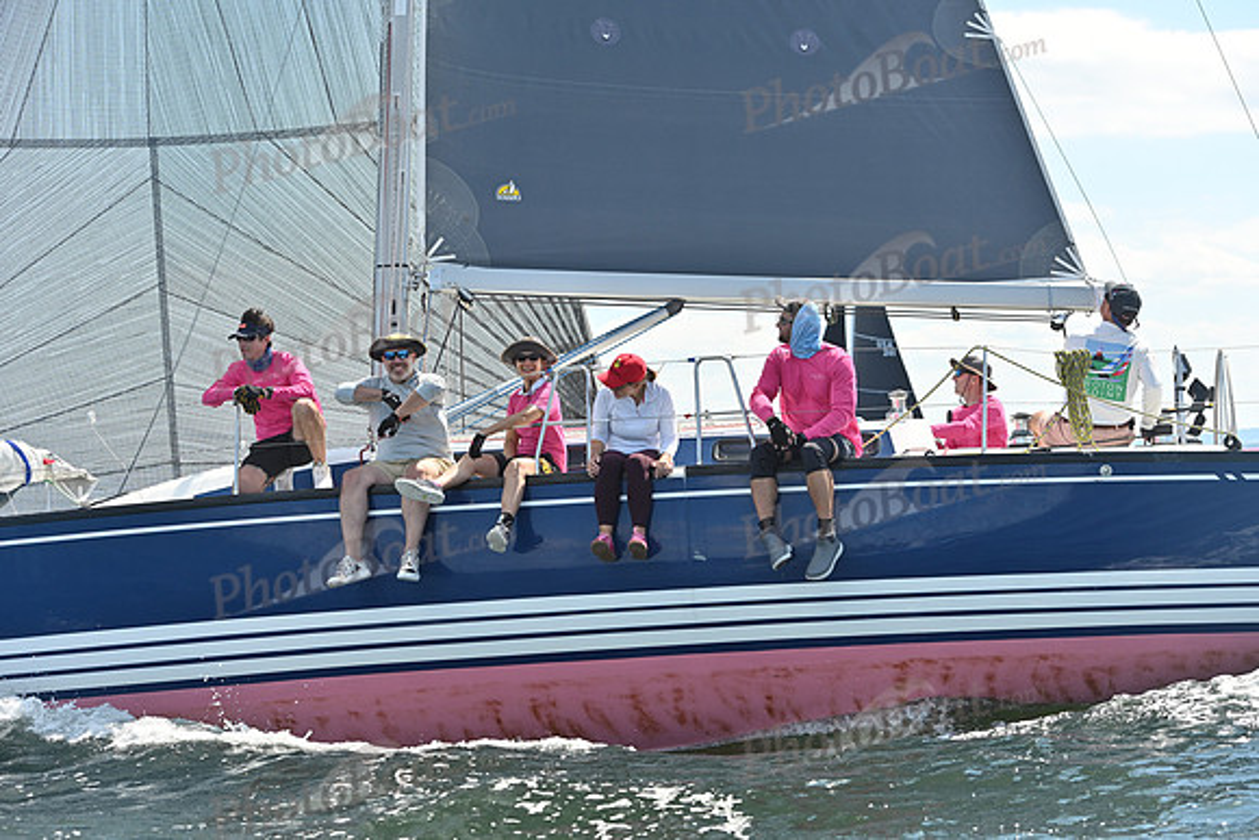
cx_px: 630
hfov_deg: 25.4
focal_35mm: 80
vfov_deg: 17.1
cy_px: 420
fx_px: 2798
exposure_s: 1/1250
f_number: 5.6
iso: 250
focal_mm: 80
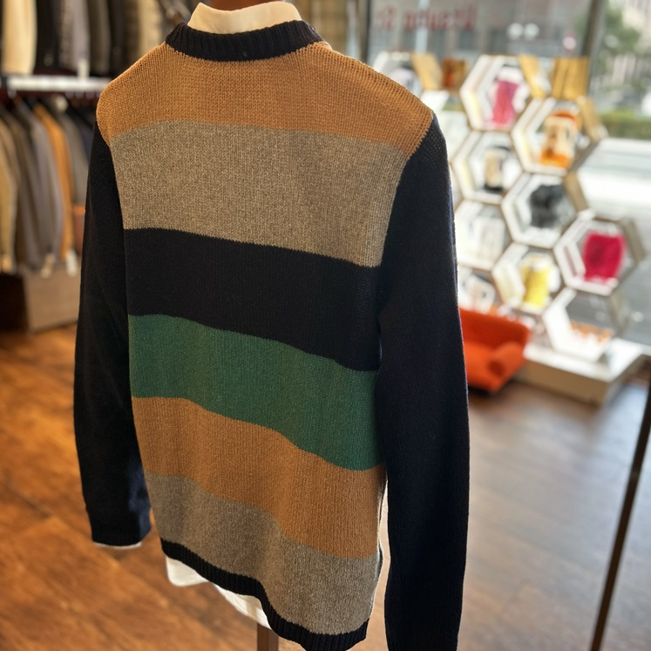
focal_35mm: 31
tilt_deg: -20.8
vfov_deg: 52.5
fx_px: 660
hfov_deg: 52.5
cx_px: 342
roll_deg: -2.6
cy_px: 328
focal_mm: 5.7
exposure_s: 1/120
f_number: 1.5
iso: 64
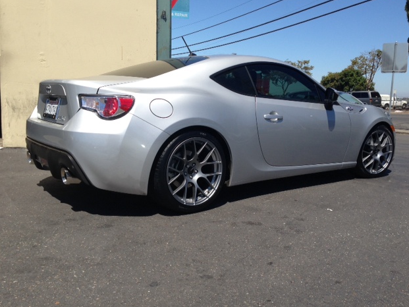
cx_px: 210
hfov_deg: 53.9
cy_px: 150
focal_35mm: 34
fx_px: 402
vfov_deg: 41.8
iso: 50
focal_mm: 4.13
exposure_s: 1/1427
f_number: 2.4
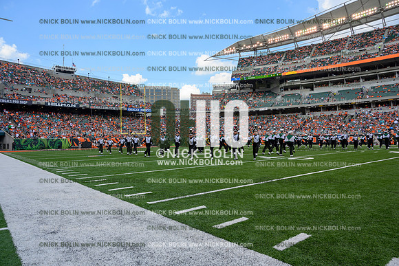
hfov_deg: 73.7
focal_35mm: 24
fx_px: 266
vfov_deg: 53.2
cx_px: 200
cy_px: 133
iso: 80
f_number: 7.1
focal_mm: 24
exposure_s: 1/125
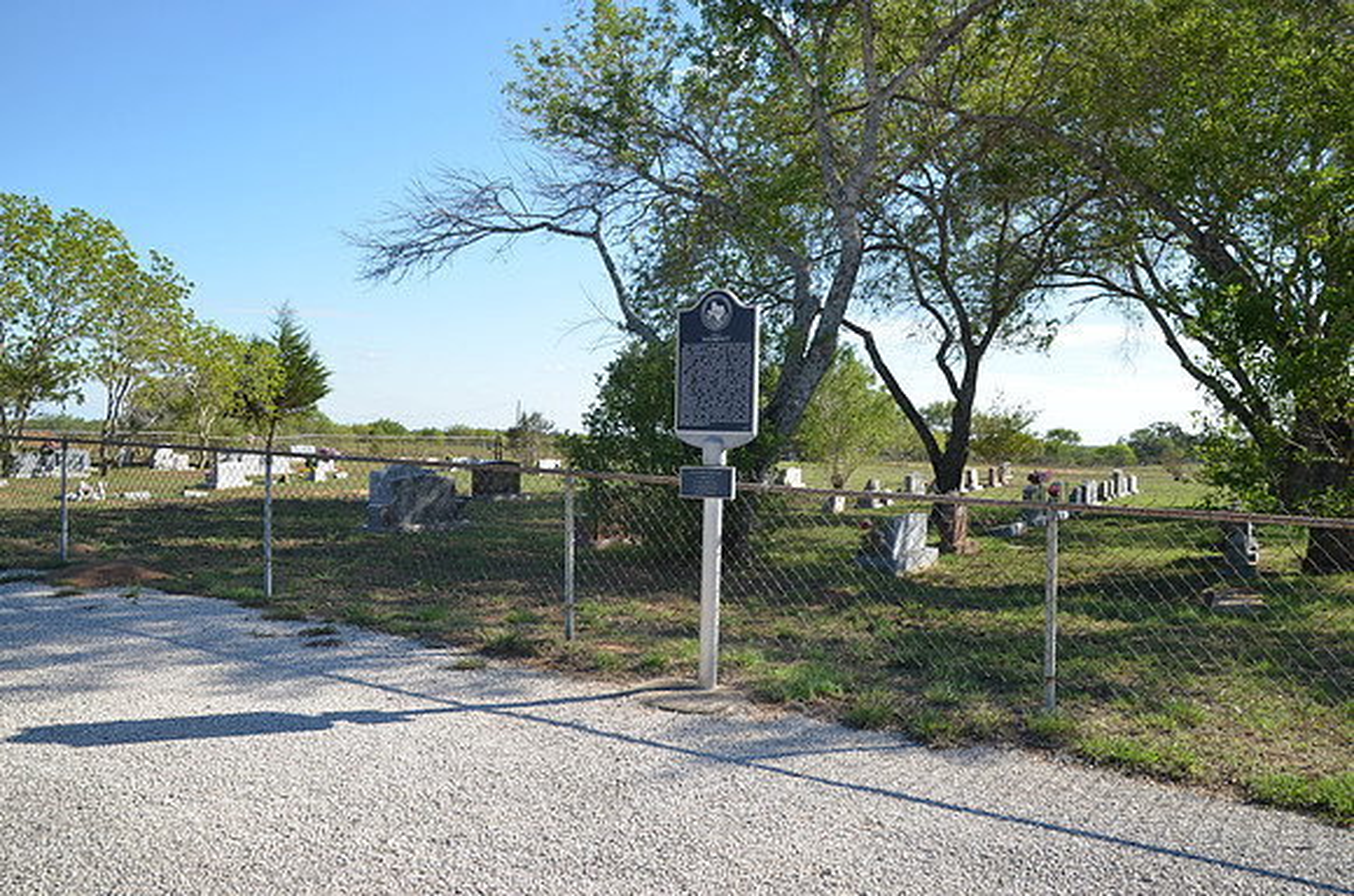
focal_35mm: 32
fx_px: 1182
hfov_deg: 59.6
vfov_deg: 41.5
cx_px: 677
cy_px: 448
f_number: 6.3
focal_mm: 21
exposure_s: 1/160
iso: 200
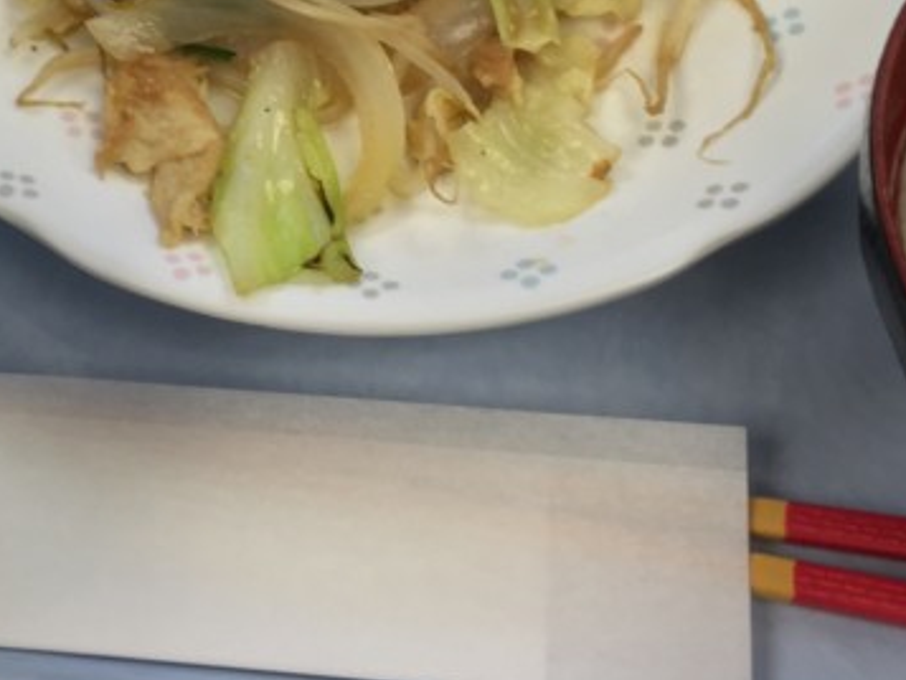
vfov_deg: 21.5
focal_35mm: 65
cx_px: 297
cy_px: -53
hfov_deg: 29.6
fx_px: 1702
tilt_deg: -56.1
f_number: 2.2
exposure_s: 1/30
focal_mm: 4.15
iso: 32
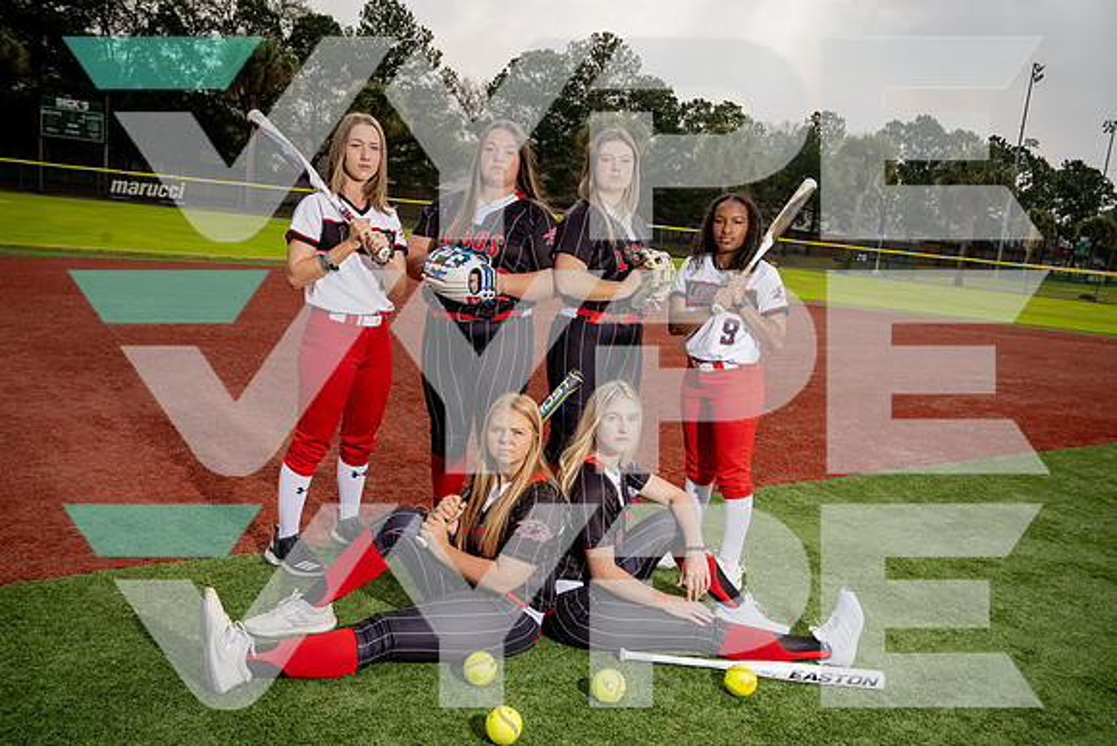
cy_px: 373
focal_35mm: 31
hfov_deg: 60.3
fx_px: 962
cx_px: 558
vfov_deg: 42.3
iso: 100
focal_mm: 31
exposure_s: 1/250
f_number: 8
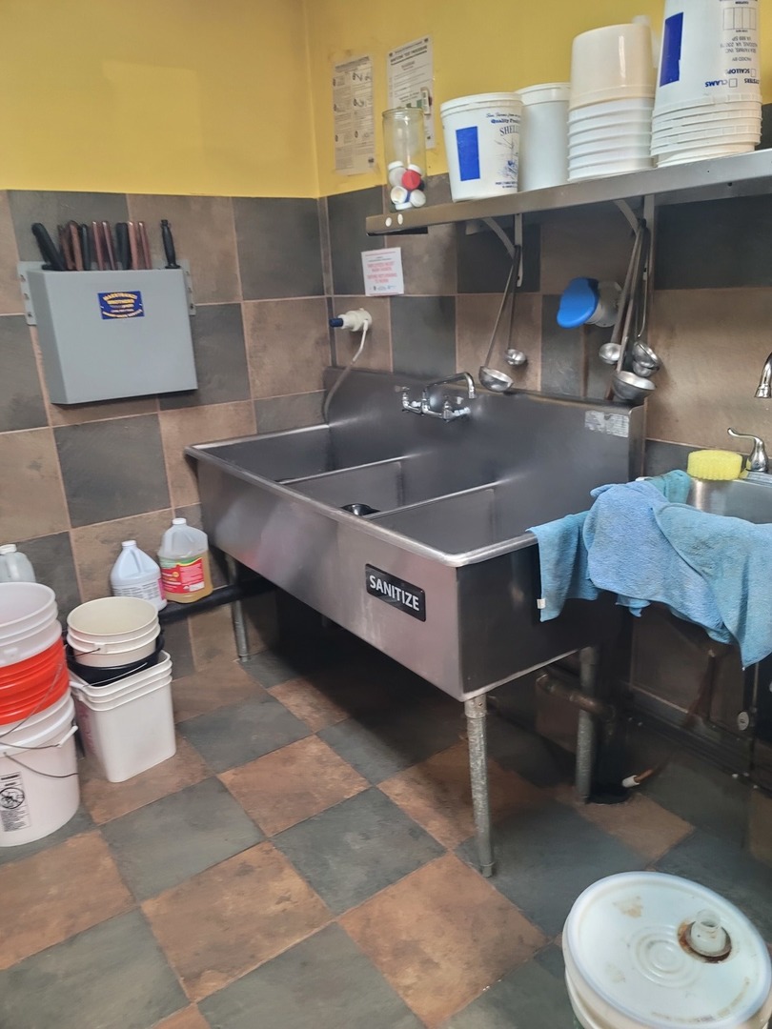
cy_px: 514
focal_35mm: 25
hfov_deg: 54.9
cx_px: 386
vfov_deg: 69.4
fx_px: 743
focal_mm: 7
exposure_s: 1/40
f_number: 1.8
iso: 400
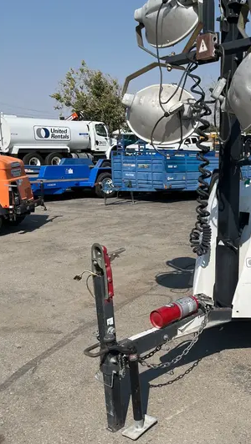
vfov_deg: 51.4
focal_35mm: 39
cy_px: 252
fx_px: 461
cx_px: 221
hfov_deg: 29.4
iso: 50
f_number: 1.6
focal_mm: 5.1
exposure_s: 1/6494
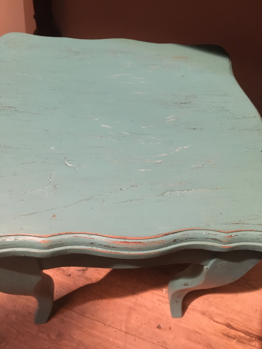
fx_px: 293
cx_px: 131
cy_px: 174
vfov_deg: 61.7
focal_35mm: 29
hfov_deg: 48.2
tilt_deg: -50.5
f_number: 2.2
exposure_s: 1/17
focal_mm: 4.15
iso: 400
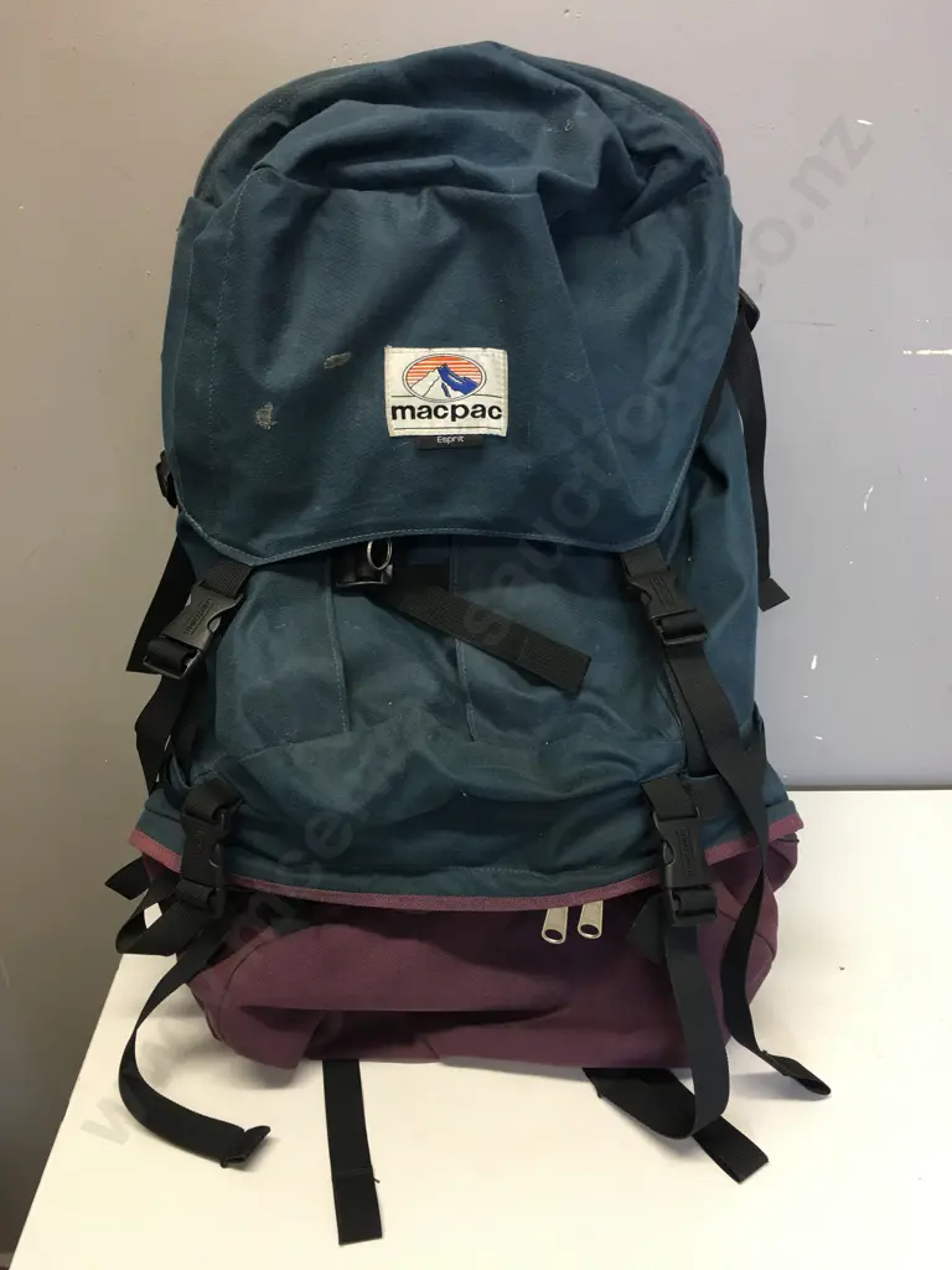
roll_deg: -1.5
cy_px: 635
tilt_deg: -26.7
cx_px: 476
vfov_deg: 61.7
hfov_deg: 48.2
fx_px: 1063
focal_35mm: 29
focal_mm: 4.15
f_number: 2.2
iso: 40
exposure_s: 1/17
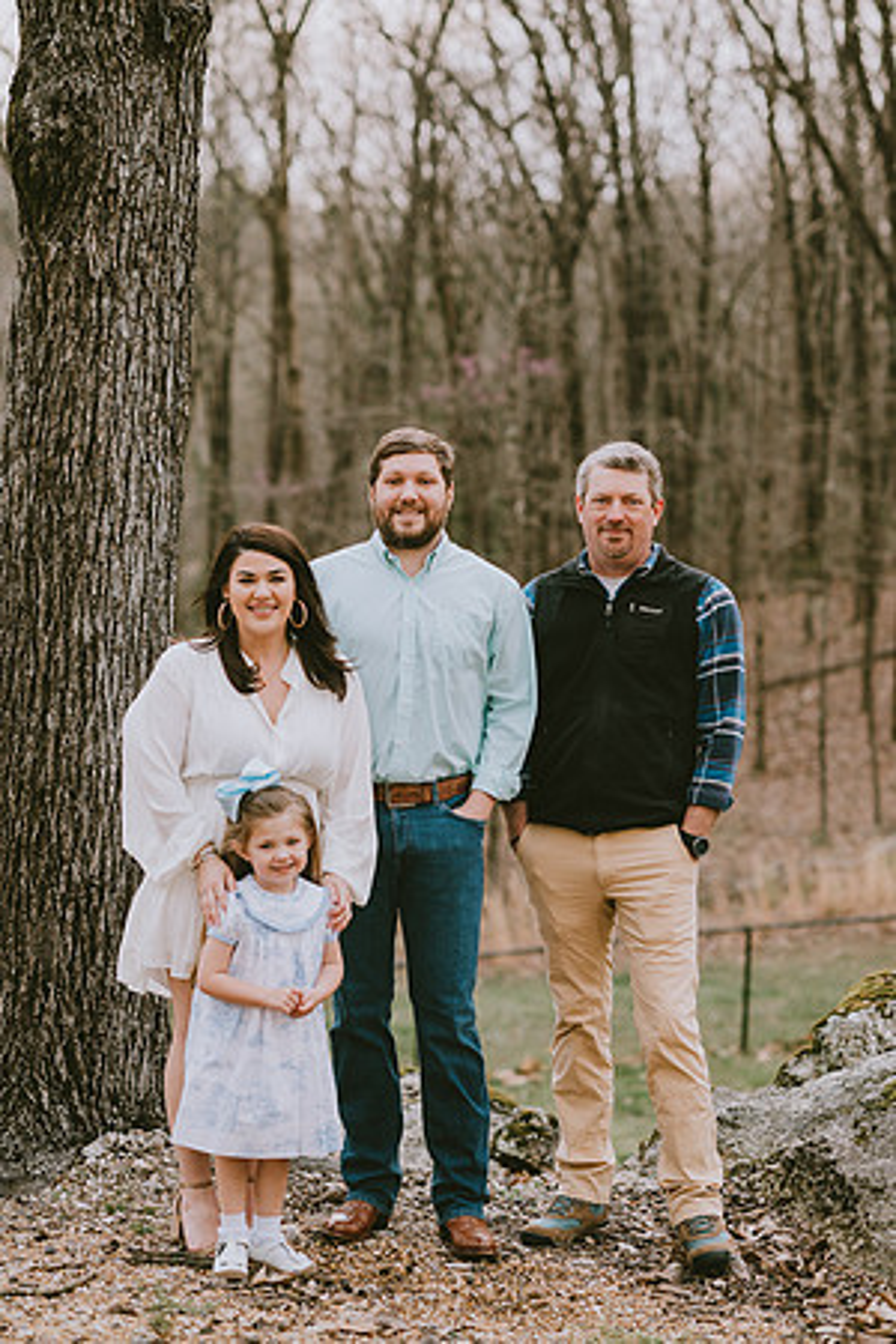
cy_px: 672
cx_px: 448
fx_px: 3173
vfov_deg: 23.9
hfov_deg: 16.1
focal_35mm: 85
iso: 400
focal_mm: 85
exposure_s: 1/400
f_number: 2.5
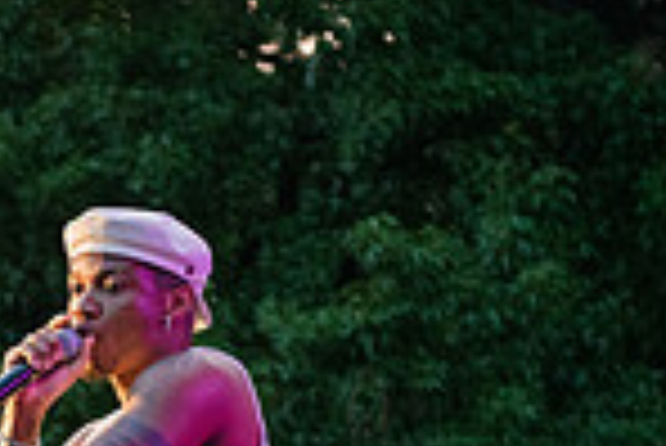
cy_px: 655
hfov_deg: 7.4
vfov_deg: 5.0
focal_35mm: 275
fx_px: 5092
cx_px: -216
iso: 4000
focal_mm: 70
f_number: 3.5
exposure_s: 1/500
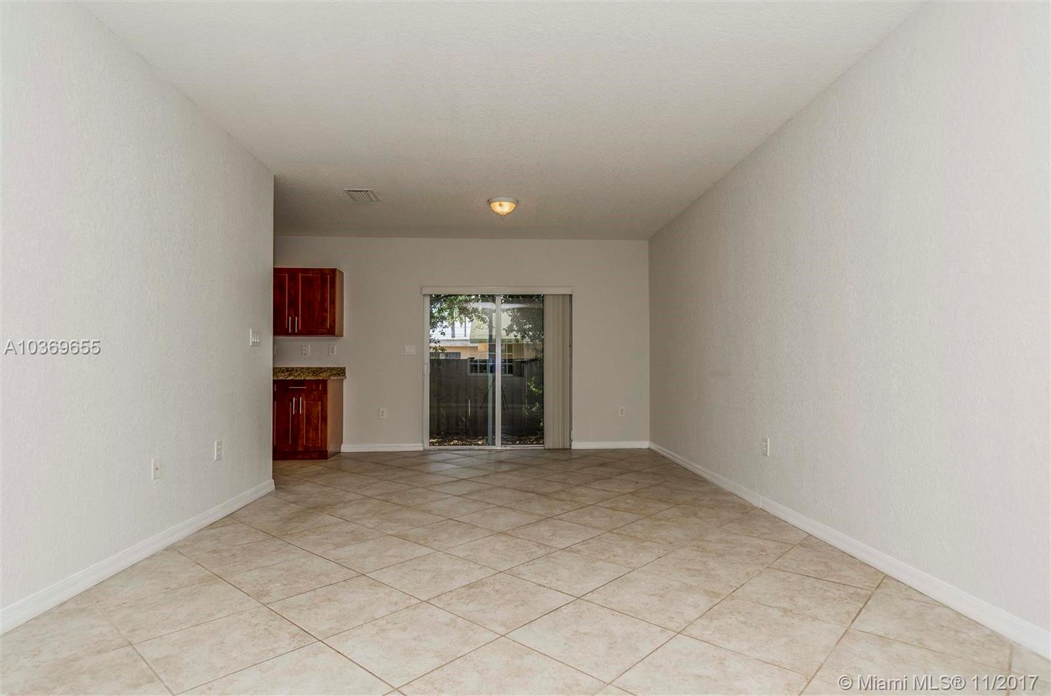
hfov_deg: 90.1
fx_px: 524
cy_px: 348
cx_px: 526
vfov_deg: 67.2
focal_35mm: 18
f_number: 5
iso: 100
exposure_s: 1/100
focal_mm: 12
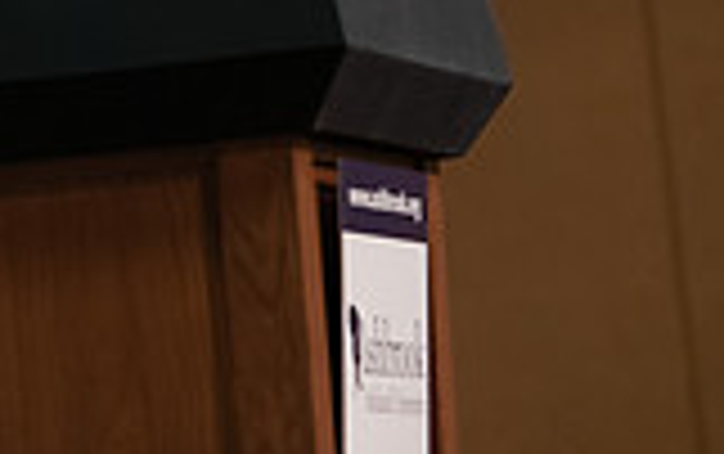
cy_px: -178
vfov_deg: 2.9
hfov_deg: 4.5
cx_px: -513
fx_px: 9066
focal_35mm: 459
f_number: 2.8
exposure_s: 1/200
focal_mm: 125
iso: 2000
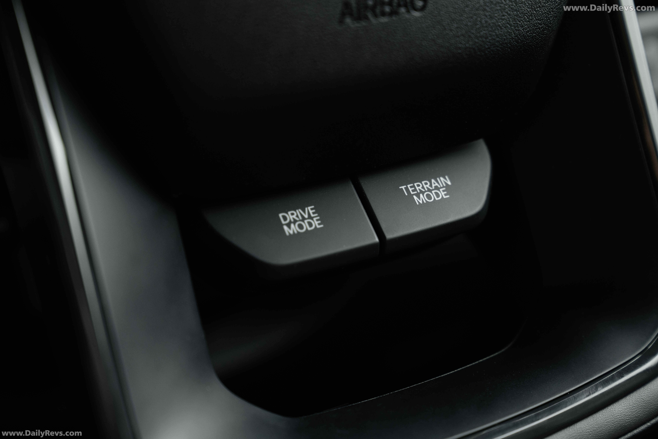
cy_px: 220
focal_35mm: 58
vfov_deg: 23.4
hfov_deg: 34.5
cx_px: 329
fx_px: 1060
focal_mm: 58
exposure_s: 1/320
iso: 800
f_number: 4
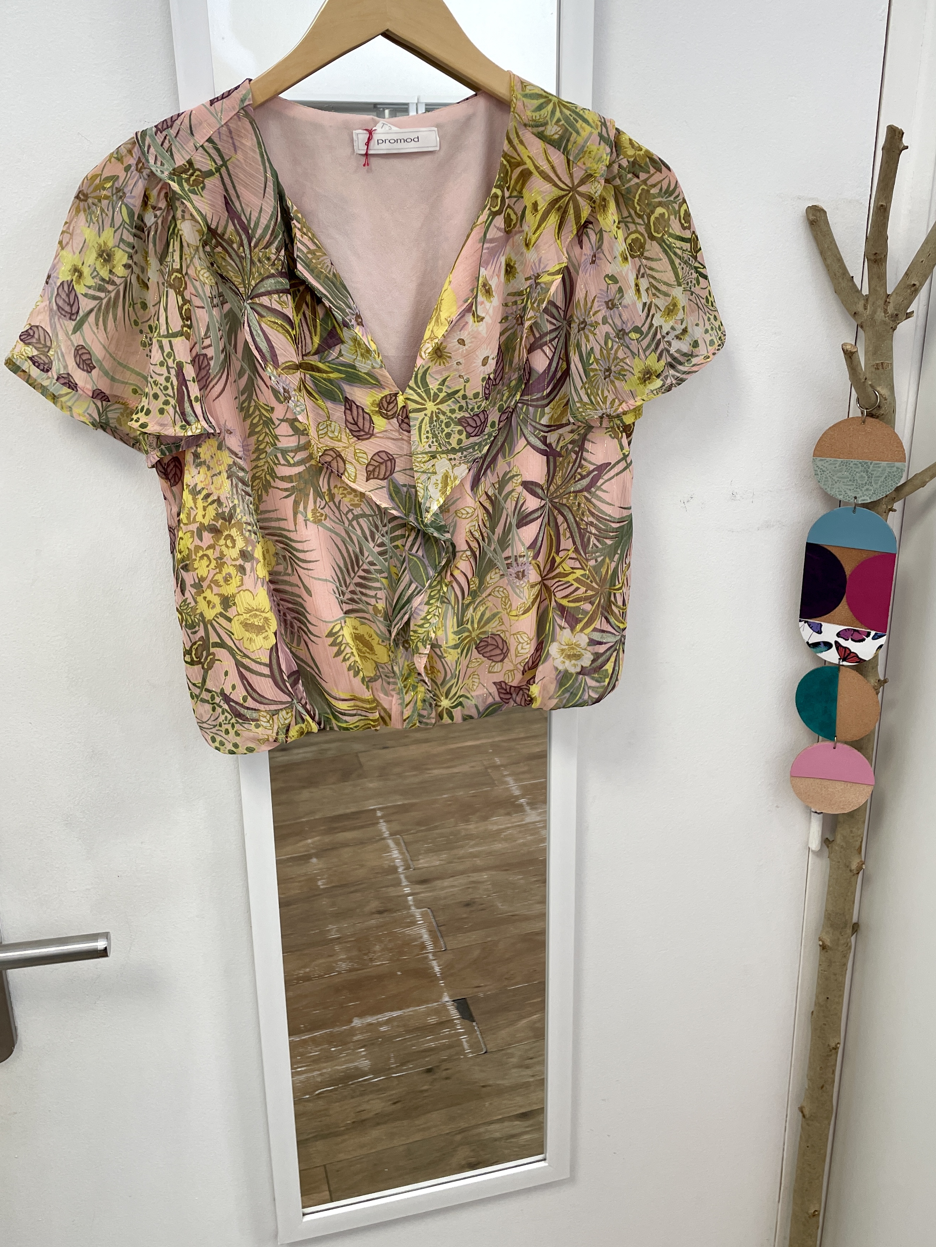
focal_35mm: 30
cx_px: 482
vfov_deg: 59.8
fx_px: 1081
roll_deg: +1.6
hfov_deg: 46.8
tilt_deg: -17.4
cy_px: 554
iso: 64
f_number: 1.6
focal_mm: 4.2
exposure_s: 1/100
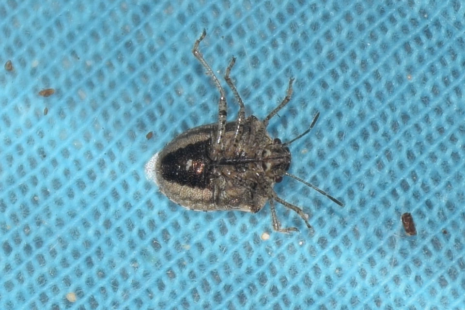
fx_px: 2712
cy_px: 155
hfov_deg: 9.8
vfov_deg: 6.5
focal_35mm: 210
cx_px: 232
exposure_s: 1/60
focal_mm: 140
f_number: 8
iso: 100
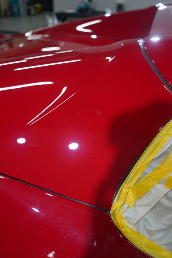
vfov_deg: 60.3
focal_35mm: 31
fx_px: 222
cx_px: 86
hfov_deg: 42.3
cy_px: 129
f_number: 4.5
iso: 2000
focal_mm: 31
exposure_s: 1/160
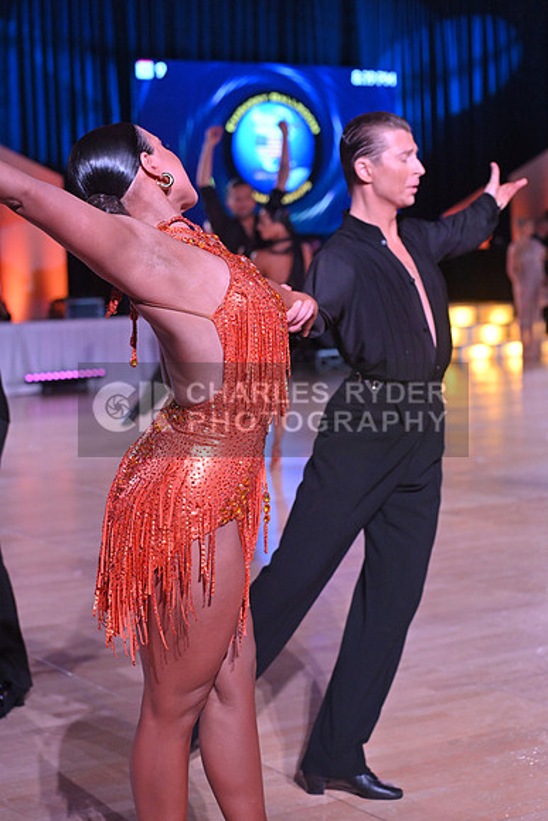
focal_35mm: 70
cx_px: 274
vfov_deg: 28.8
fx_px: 1597
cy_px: 410
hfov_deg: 19.5
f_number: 5
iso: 4000
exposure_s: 1/500
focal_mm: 70
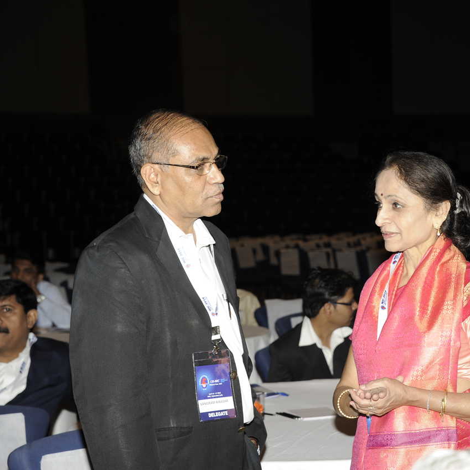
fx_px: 1536
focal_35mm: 100
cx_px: 345
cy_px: 236
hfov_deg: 17.3
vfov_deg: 17.4
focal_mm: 78
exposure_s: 1/60
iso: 400
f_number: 7.1
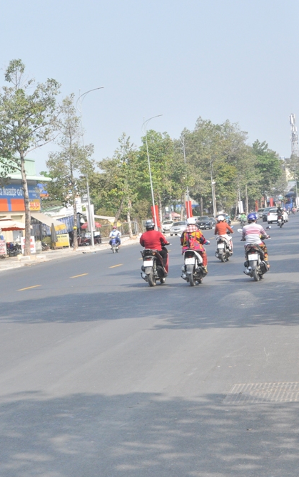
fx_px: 1095
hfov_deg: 15.3
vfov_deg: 24.6
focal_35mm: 84
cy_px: 238
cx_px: 10
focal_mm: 36
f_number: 13
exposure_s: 1/640
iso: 640
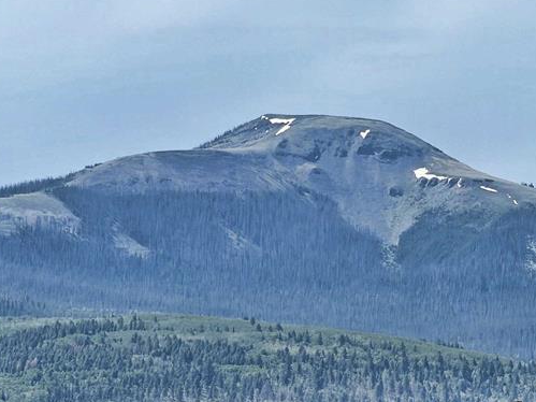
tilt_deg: +4.4
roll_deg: -1.1
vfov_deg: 3.5
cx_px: 346
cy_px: 336
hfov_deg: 4.6
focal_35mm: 427
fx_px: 6610
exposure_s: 1/679
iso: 20
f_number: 2.8
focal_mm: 16.89
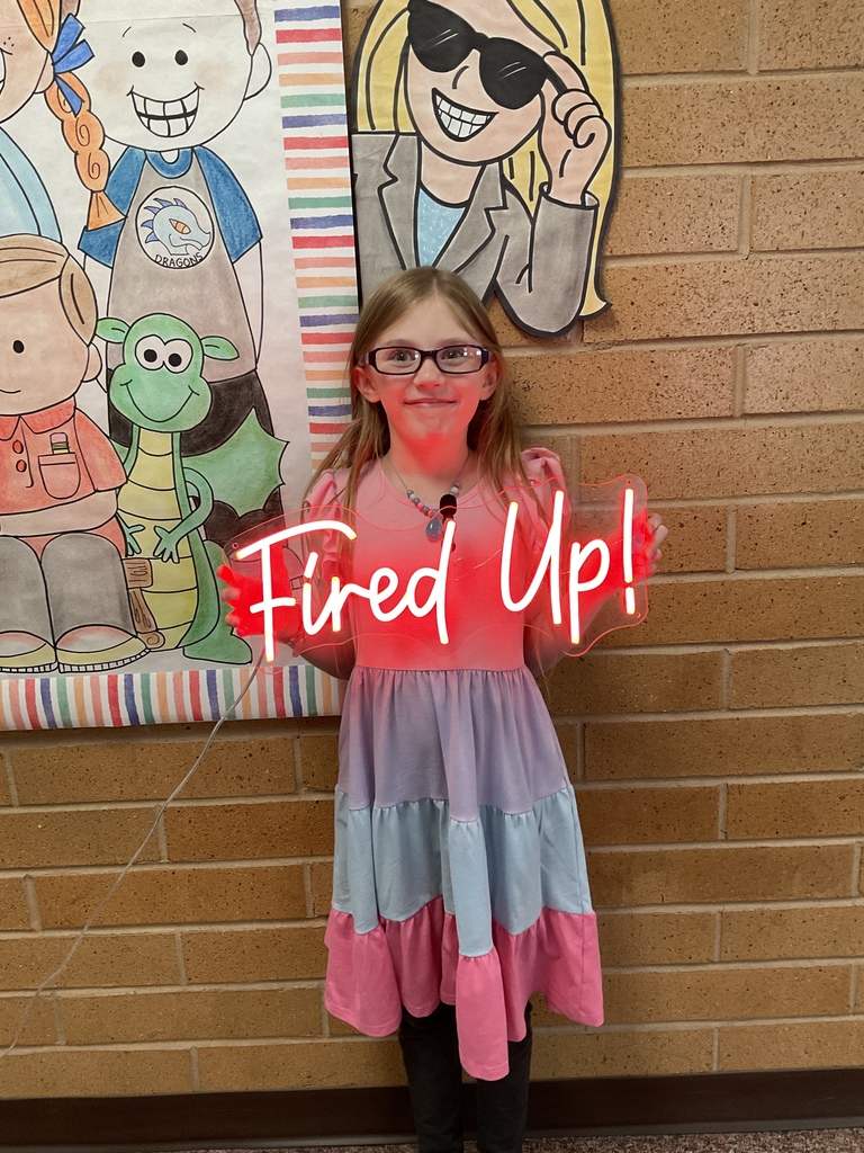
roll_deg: +2.3
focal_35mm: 29
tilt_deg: -14.3
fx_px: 965
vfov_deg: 61.7
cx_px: 432
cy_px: 576
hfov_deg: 48.2
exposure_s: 1/60
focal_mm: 3
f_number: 1.8
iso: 125
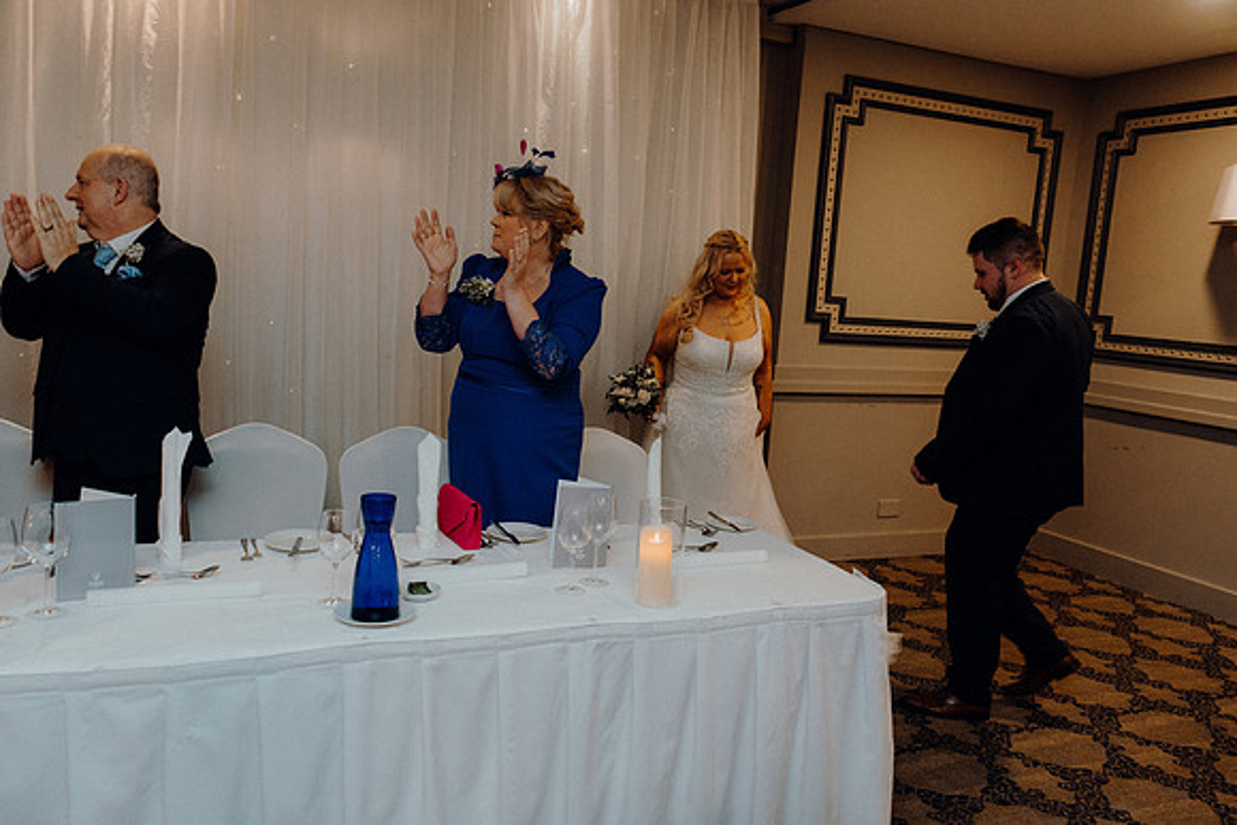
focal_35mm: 29
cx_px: 618
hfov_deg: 63.6
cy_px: 412
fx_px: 997
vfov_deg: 45.0
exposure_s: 1/160
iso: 2500
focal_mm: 29
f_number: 3.5
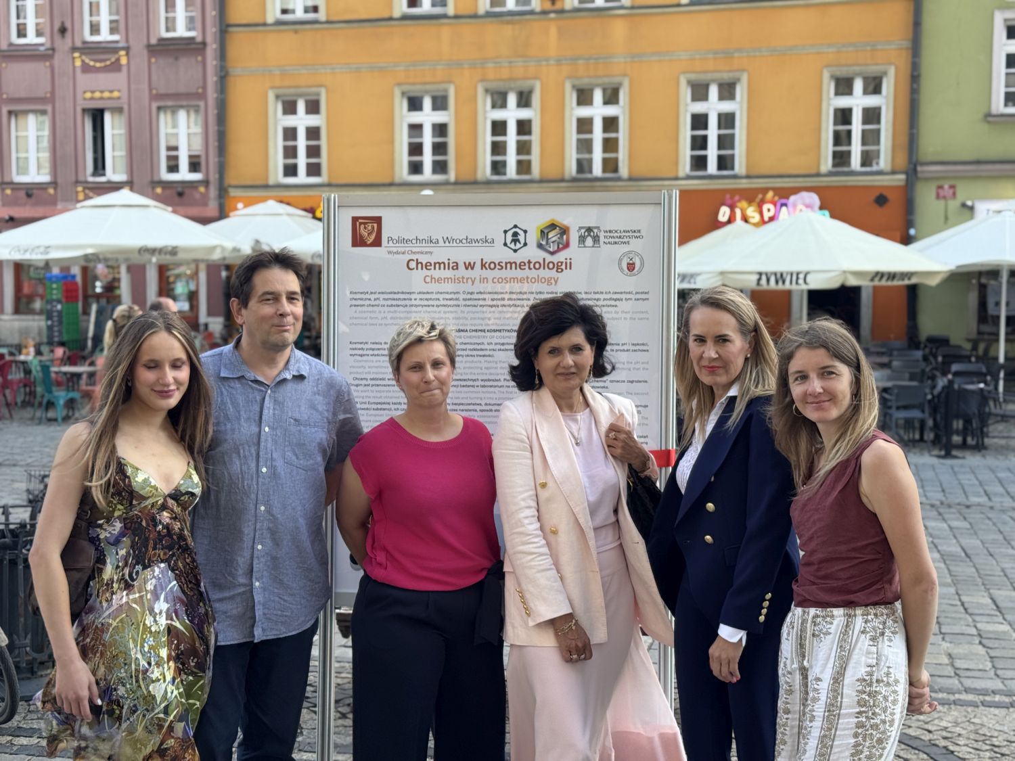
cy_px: 380
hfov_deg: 39.7
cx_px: 508
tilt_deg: -4.4
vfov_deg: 30.3
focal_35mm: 48
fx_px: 1407
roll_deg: -0.3
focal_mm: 6.76
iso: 64
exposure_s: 1/284
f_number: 1.78
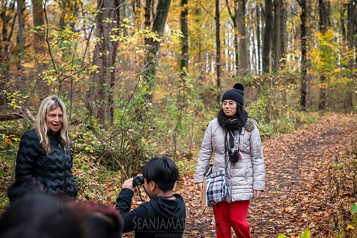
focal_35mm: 65
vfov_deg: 20.9
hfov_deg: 31.0
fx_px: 644
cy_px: 119
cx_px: 178
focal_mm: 65
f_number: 4
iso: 6400
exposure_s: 1/250
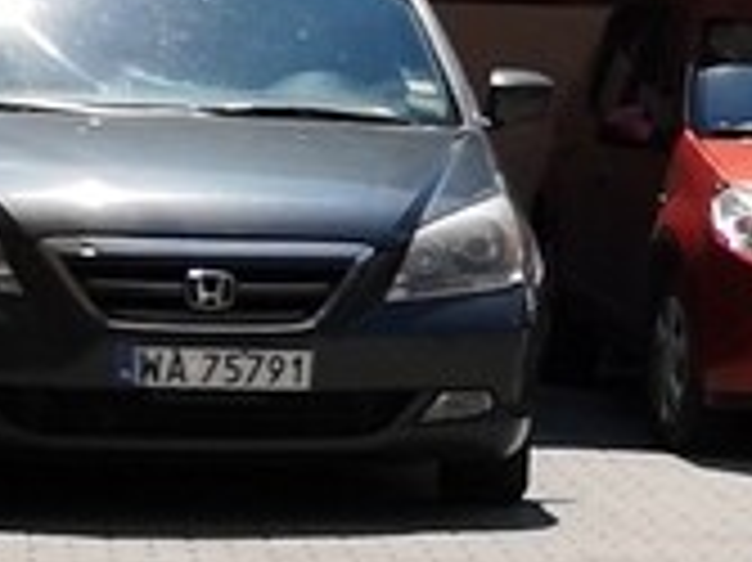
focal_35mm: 282
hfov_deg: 6.6
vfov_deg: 5.2
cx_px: 1873
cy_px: -99
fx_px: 6122
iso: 50
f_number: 1.8
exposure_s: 1/2451
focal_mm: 3.95
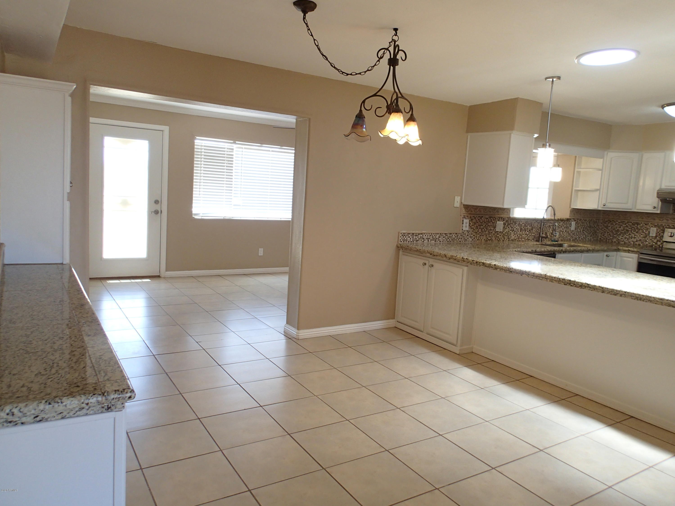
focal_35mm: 25
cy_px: 253
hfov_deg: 69.4
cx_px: 338
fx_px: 487
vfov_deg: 54.9
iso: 200
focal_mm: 4.5
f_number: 2
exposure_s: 1/40
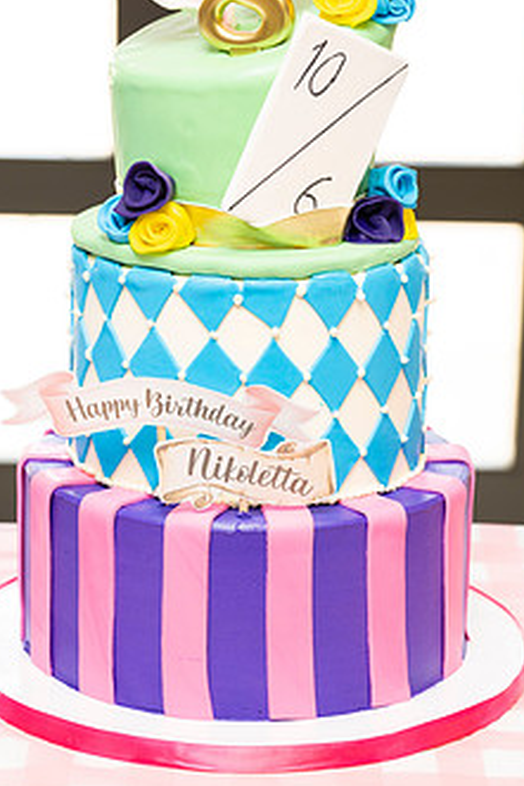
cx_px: 251
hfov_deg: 13.4
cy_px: 268
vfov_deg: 19.9
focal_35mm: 102
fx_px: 2225
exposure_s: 1/100
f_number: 5
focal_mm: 75
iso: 400
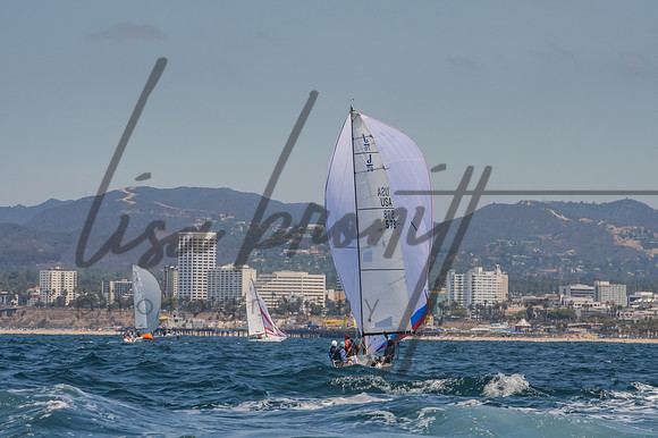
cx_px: 329
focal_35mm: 188
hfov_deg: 10.9
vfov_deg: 7.3
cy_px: 219
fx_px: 3434
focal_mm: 125
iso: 640
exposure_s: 1/1000
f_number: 14
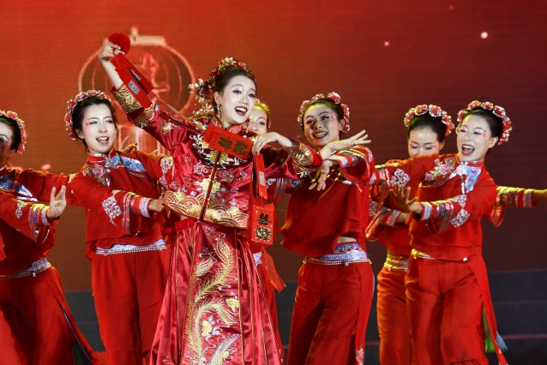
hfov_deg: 7.1
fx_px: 4393
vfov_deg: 4.8
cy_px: 206
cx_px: 196
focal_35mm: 289
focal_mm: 145
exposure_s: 1/250
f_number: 5.6
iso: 900
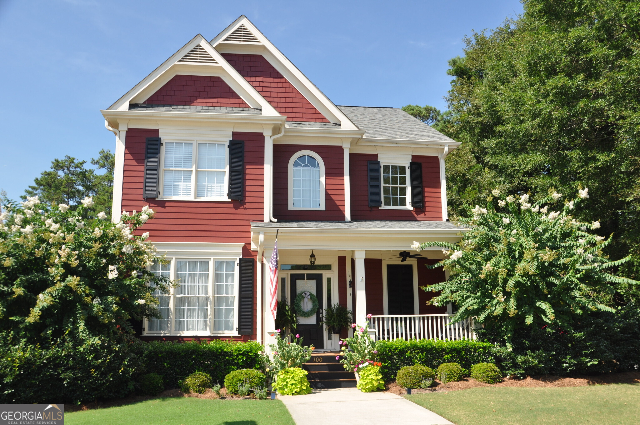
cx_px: 320
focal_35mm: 33
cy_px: 212
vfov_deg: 39.9
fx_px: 586
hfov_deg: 57.3
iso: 200
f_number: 9
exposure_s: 1/80
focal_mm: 22
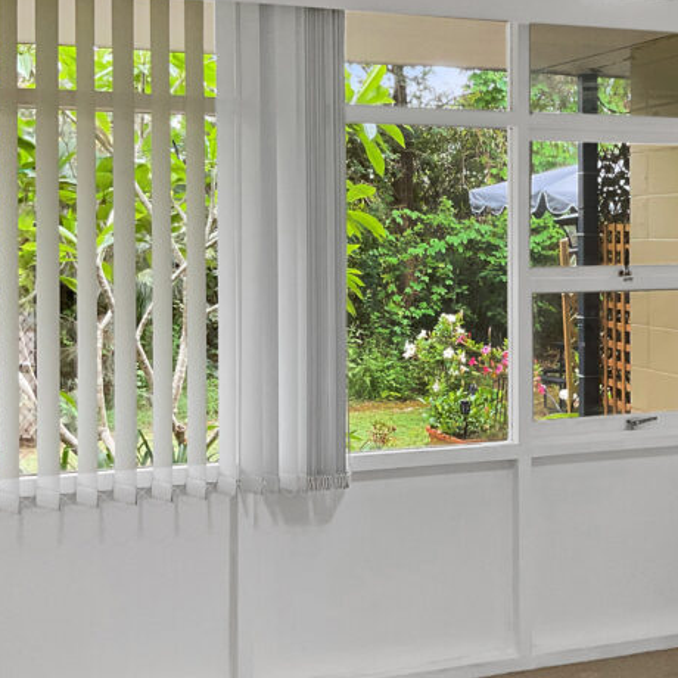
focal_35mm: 57
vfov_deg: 29.9
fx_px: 1263
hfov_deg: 29.2
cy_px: 419
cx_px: 573
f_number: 1.8
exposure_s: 1/60
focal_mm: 3
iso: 64
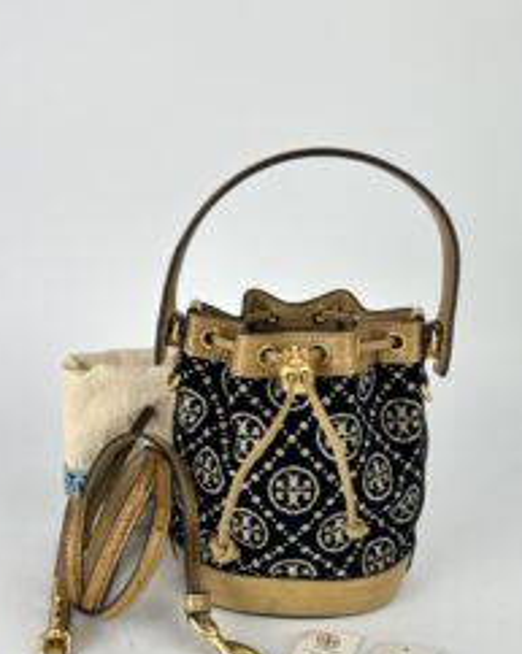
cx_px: 276
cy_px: 408
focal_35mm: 42
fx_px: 813
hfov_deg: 35.6
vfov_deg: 43.5
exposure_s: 1/183
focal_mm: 5.7
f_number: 1.5
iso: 40
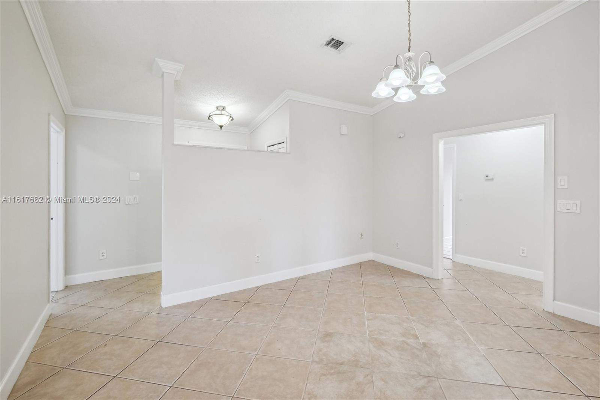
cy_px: 200
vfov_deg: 77.3
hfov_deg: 100.4
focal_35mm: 15
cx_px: 300
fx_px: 250
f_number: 7.1
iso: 1600
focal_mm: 10
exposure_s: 1/45
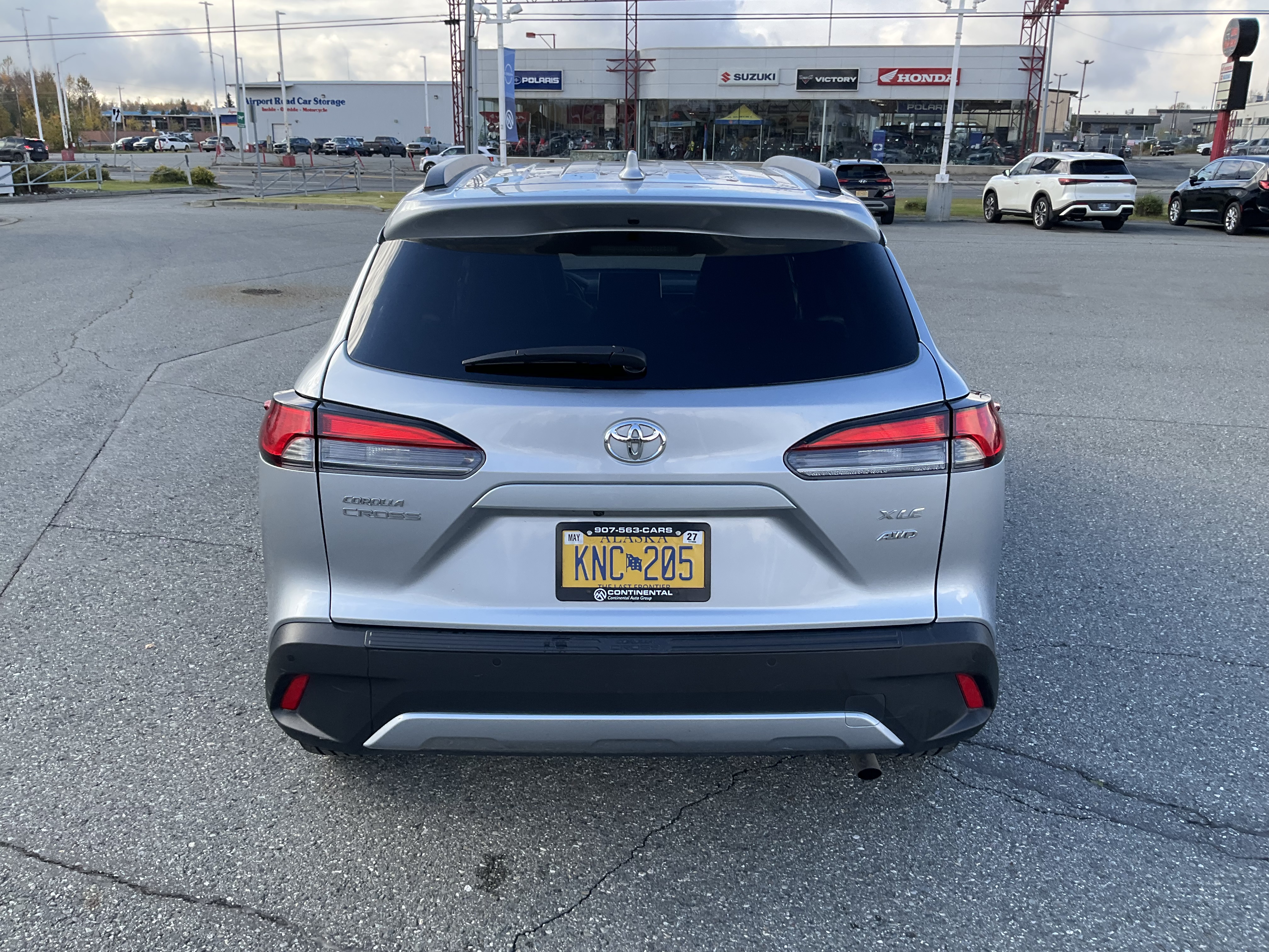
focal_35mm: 29
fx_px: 1063
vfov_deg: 48.2
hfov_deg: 61.7
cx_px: 634
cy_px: 476
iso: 25
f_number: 1.8
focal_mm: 3
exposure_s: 1/383
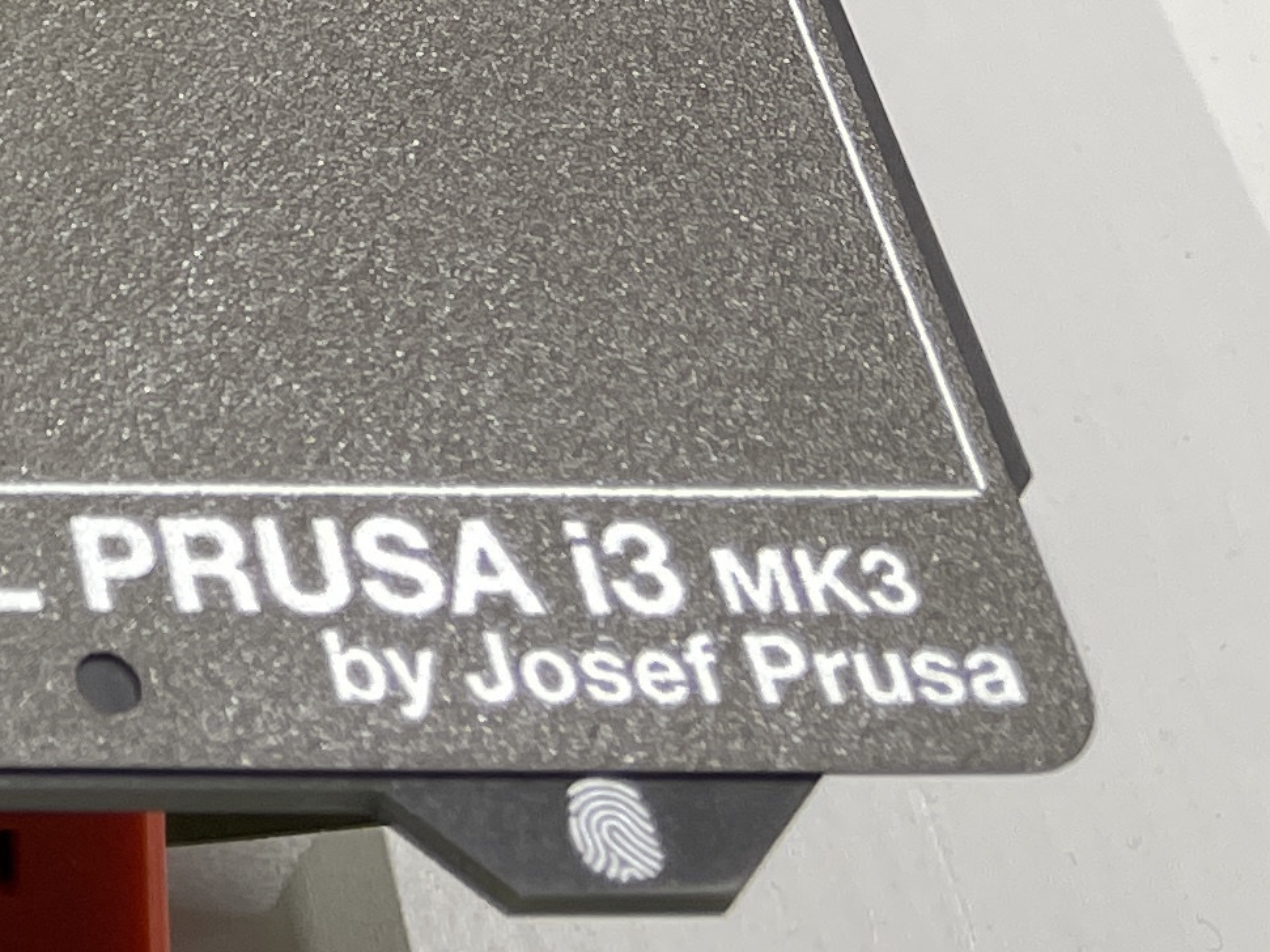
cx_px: -1107
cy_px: -732
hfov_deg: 15.4
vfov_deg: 12.6
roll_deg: +2.0
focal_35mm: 108
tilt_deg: -44.9
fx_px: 3962
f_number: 1.6
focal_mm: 5.1
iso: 80
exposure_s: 1/100
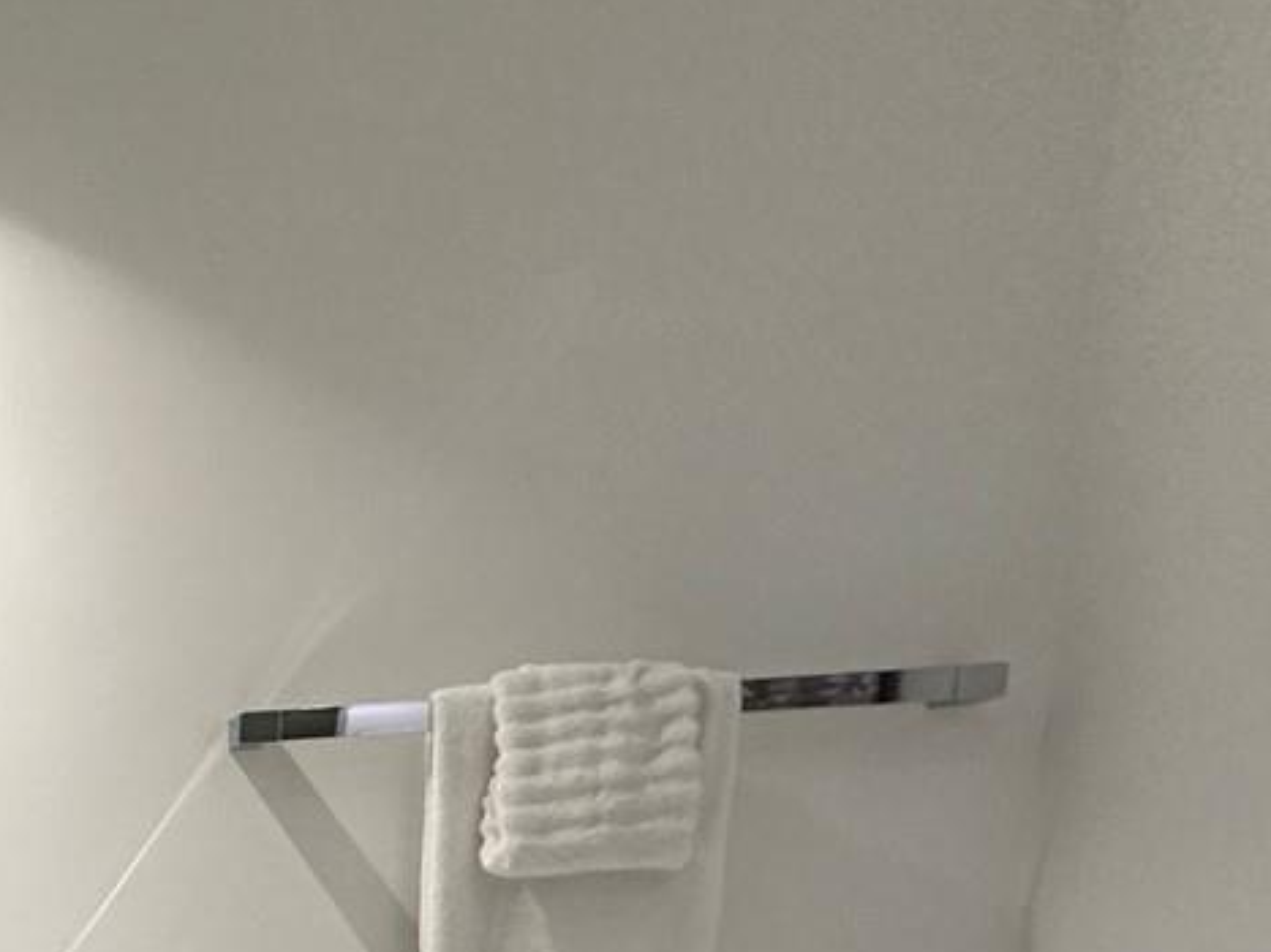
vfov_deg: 25.5
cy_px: 1276
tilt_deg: -8.9
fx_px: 1762
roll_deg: +1.6
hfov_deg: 28.2
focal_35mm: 48
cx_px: -580
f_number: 2.2
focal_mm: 2.22
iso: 200
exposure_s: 1/120
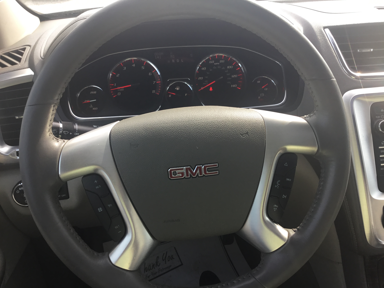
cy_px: 144
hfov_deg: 58.4
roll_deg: +1.1
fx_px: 344
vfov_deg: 45.4
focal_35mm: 31
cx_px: 192
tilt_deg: -27.6
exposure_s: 1/155
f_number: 2.4
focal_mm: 3.3
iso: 25
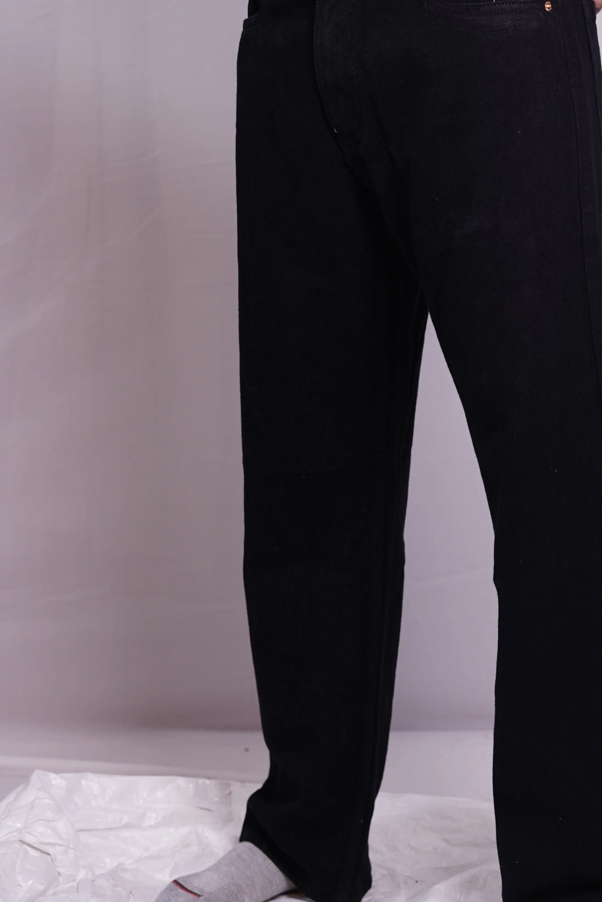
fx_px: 2282
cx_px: 478
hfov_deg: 14.9
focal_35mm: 91
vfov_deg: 22.2
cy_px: 239
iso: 640
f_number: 3.5
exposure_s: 1/100
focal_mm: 50
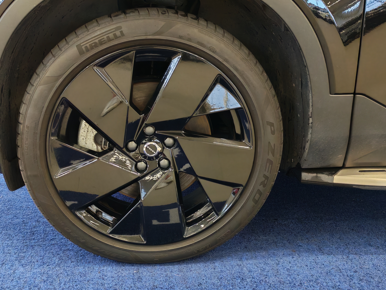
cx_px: 152
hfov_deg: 48.6
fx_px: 424
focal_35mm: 38
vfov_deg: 37.7
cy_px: 144
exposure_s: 1/100
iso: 1250
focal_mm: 6.12
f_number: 1.9
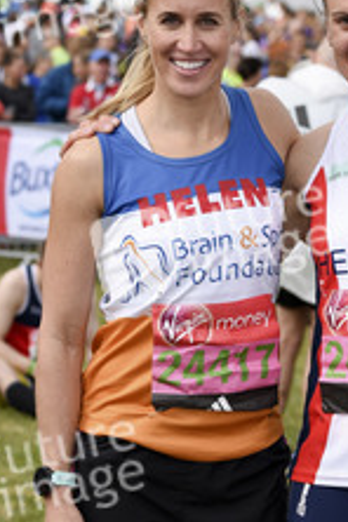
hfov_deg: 6.4
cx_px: 281
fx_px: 3132
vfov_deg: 9.5
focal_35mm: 216
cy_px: 360
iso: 100
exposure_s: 1/250
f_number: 7.1
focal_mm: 120
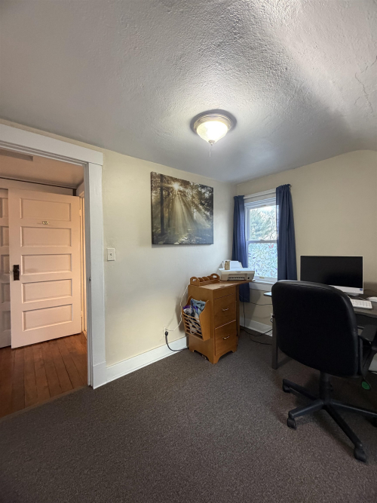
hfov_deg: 85.7
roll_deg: +0.8
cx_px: 188
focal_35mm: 14
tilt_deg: -0.6
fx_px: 203
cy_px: 252
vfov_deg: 102.1
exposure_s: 1/60
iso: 400
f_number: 2.2
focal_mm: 2.22
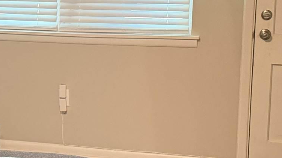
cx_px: -5
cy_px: 77
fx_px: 800
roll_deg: -0.3
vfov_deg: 11.3
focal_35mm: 107
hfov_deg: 19.4
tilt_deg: -9.5
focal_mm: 6.76
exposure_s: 1/40
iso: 640
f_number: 1.78
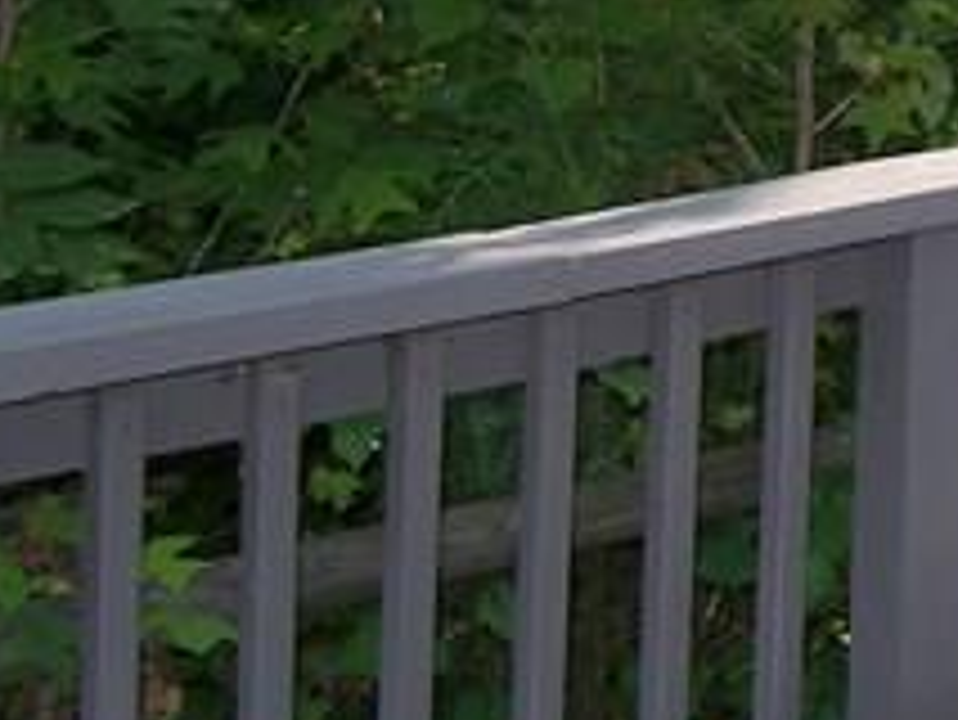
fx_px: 3323
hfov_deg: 14.2
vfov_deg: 11.9
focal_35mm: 120
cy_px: -297
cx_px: 1822
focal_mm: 5.3
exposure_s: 1/160
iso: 50
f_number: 2.8
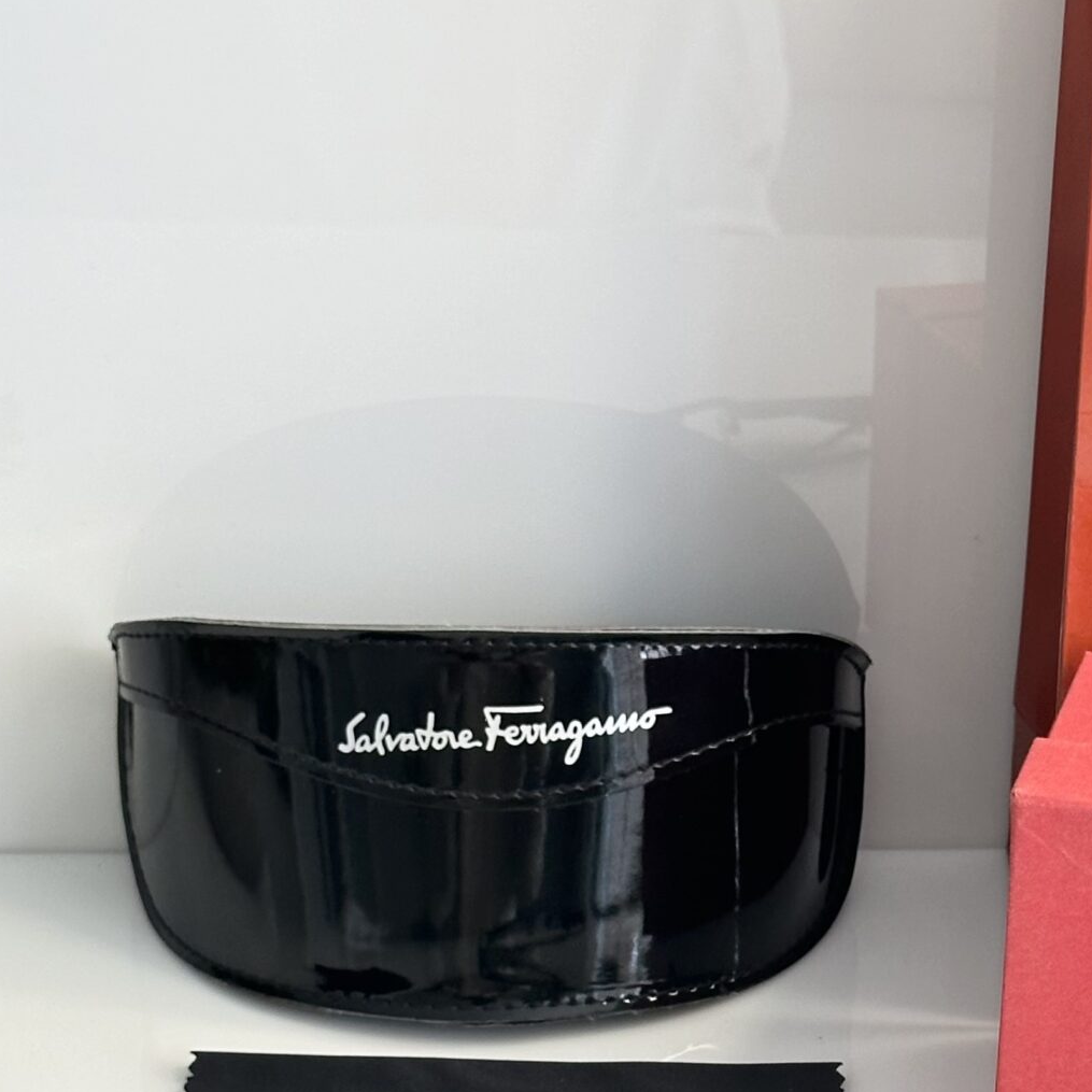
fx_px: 3819
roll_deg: -1.6
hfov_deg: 16.2
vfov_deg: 15.8
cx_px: 804
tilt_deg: -33.3
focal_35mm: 107
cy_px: 1183
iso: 125
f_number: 1.78
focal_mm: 6.86
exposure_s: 1/60
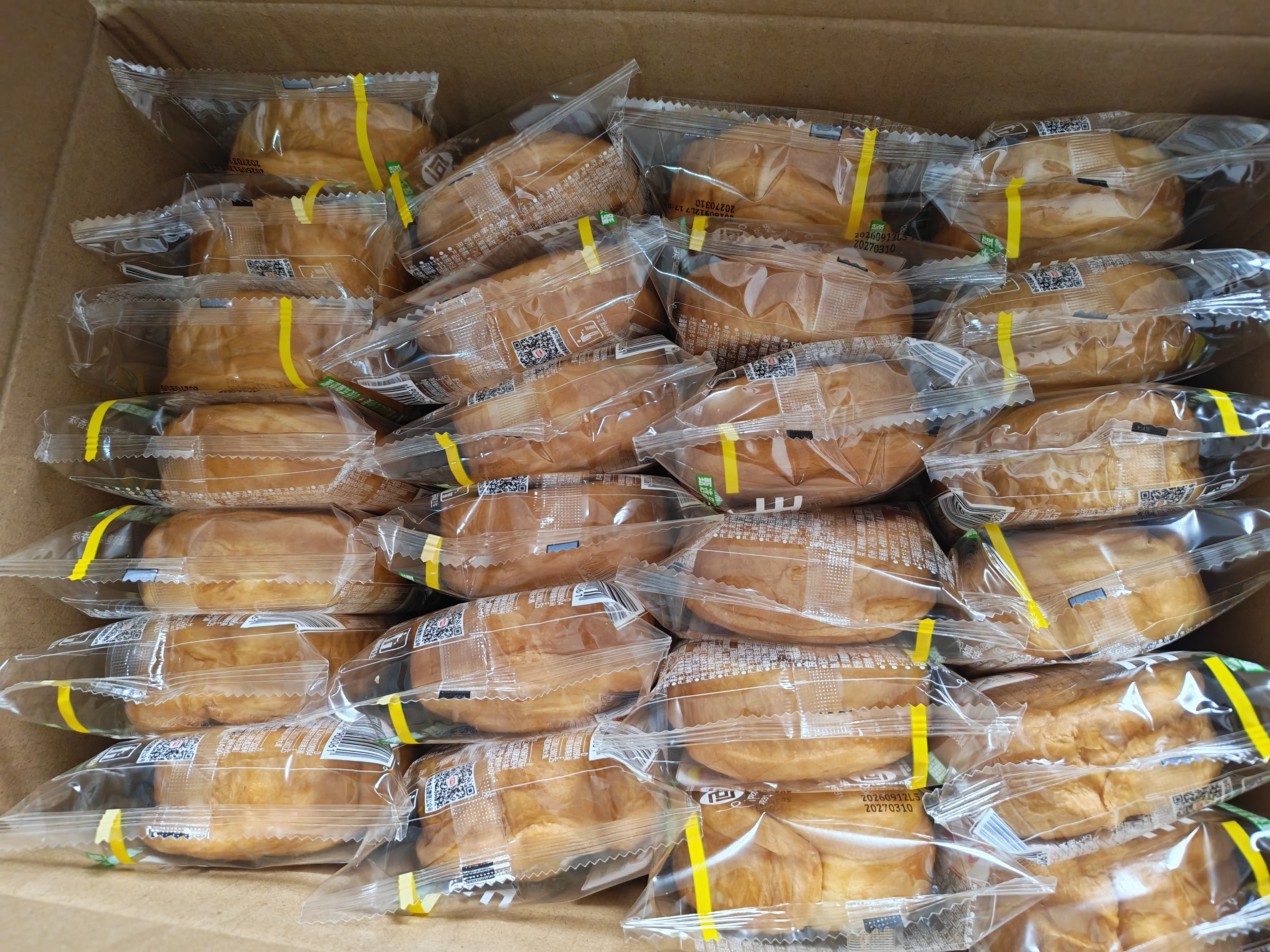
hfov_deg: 71.6
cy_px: 476
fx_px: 881
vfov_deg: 56.8
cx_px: 635
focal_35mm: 24
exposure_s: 1/52
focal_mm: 6.12
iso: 2500
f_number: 1.9
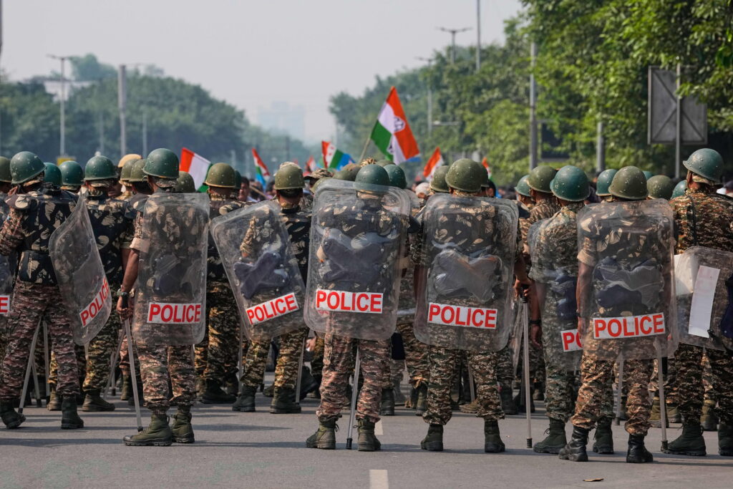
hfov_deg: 10.3
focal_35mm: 200
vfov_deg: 6.9
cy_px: 244
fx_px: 4073
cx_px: 366
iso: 640
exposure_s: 1/2000
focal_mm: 200
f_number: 7.1
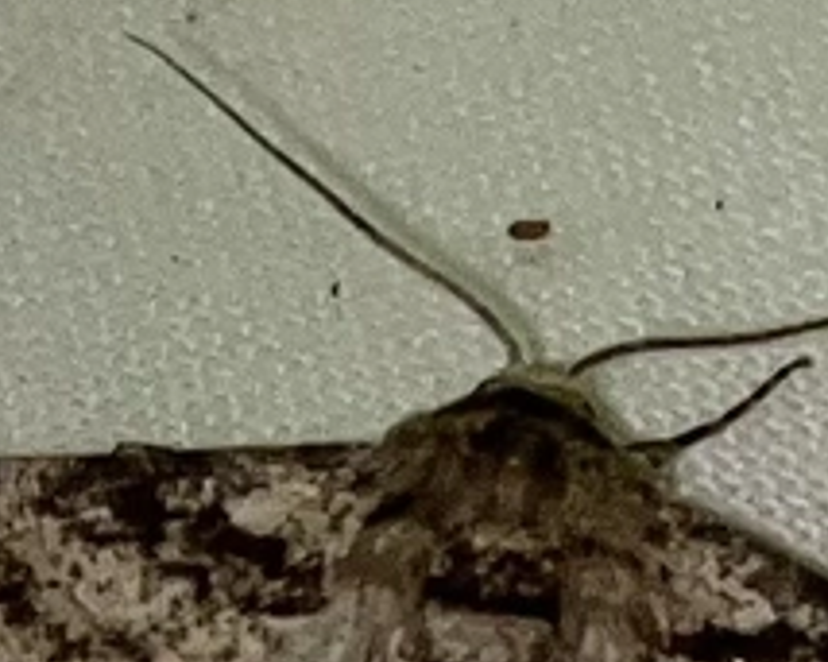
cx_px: 464
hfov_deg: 25.1
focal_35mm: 76
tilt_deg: -54.5
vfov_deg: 18.8
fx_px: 1862
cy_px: 840
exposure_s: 1/82
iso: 32
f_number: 1.6
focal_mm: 5.1
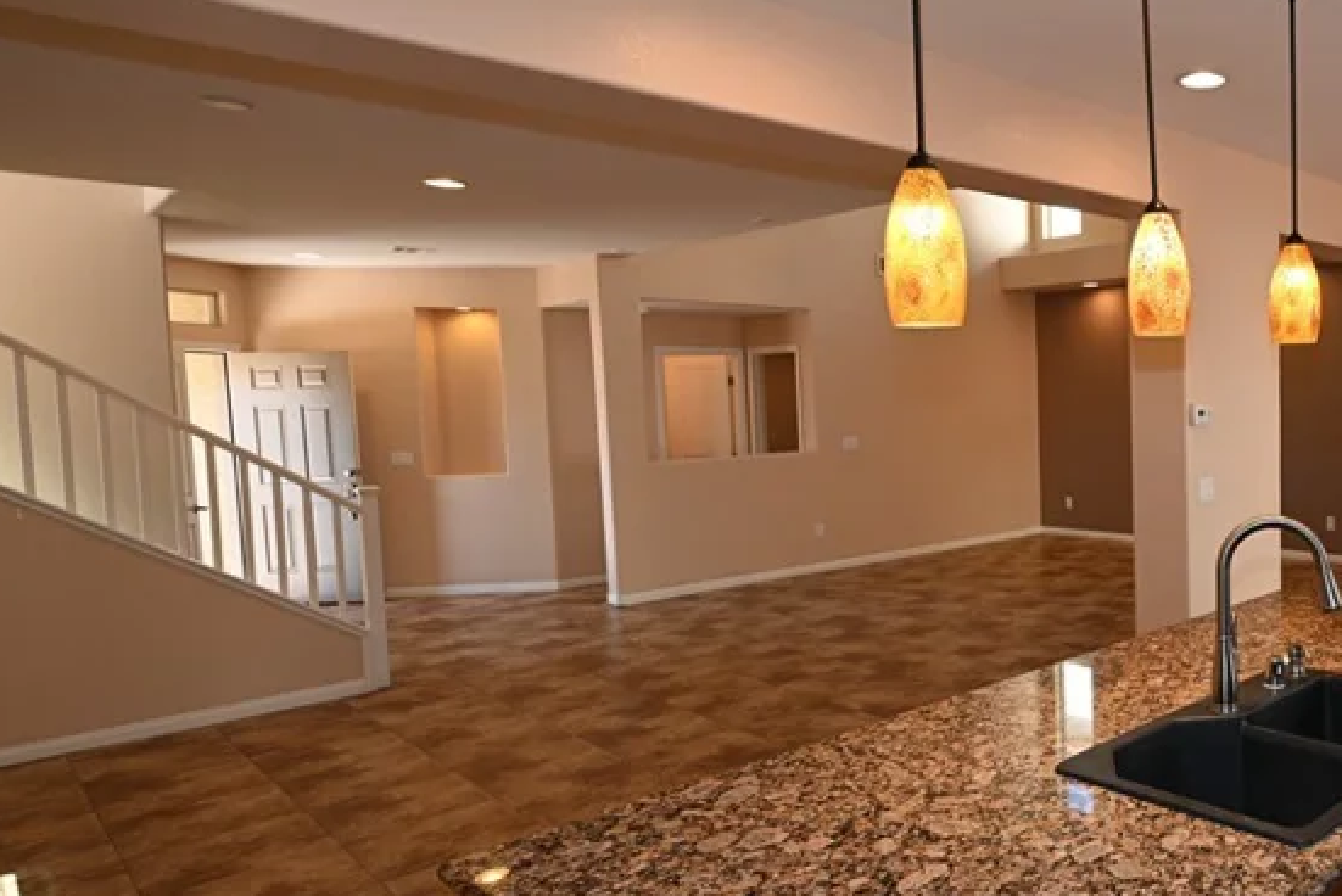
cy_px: 457
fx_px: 970
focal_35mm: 26
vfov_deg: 49.6
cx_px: 1196
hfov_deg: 59.5
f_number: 4
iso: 560
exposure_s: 1/60
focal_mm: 14
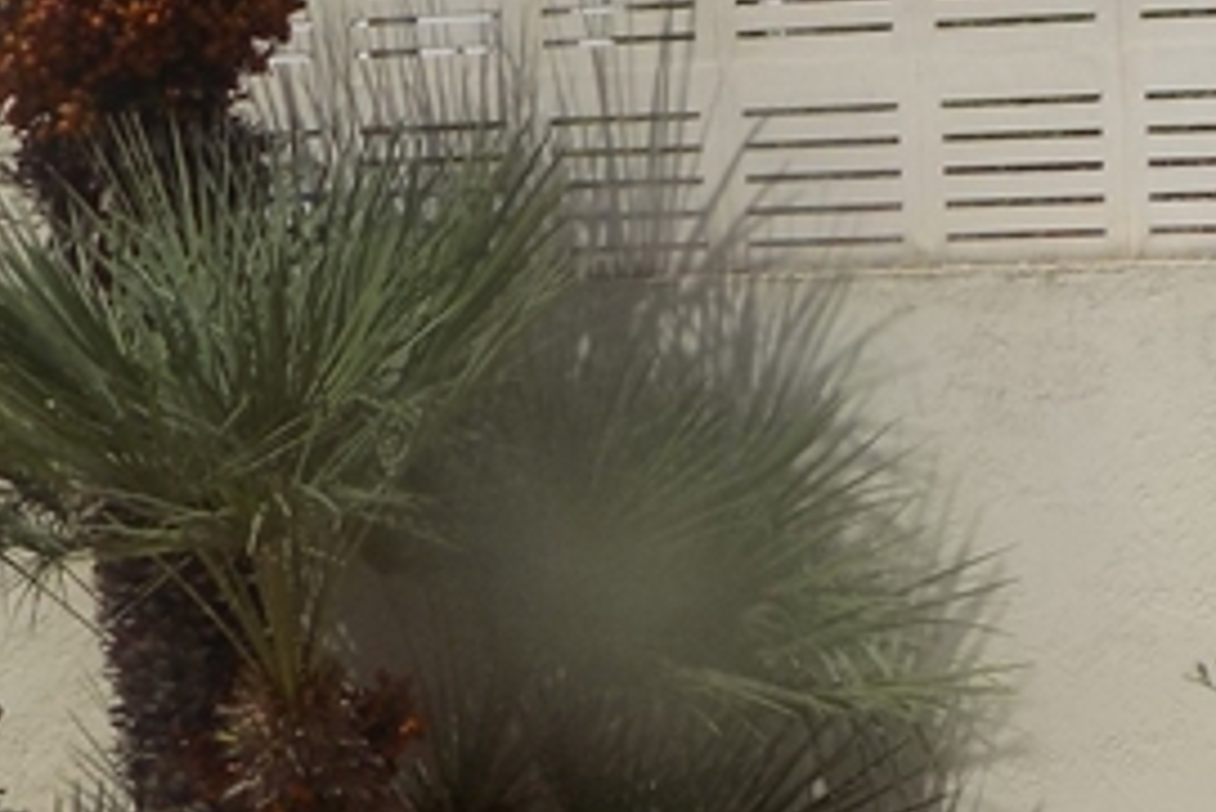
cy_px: 606
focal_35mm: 106
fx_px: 3582
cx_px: 983
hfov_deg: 19.1
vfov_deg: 12.9
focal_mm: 4.8
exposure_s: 1/320
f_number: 10.2
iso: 80
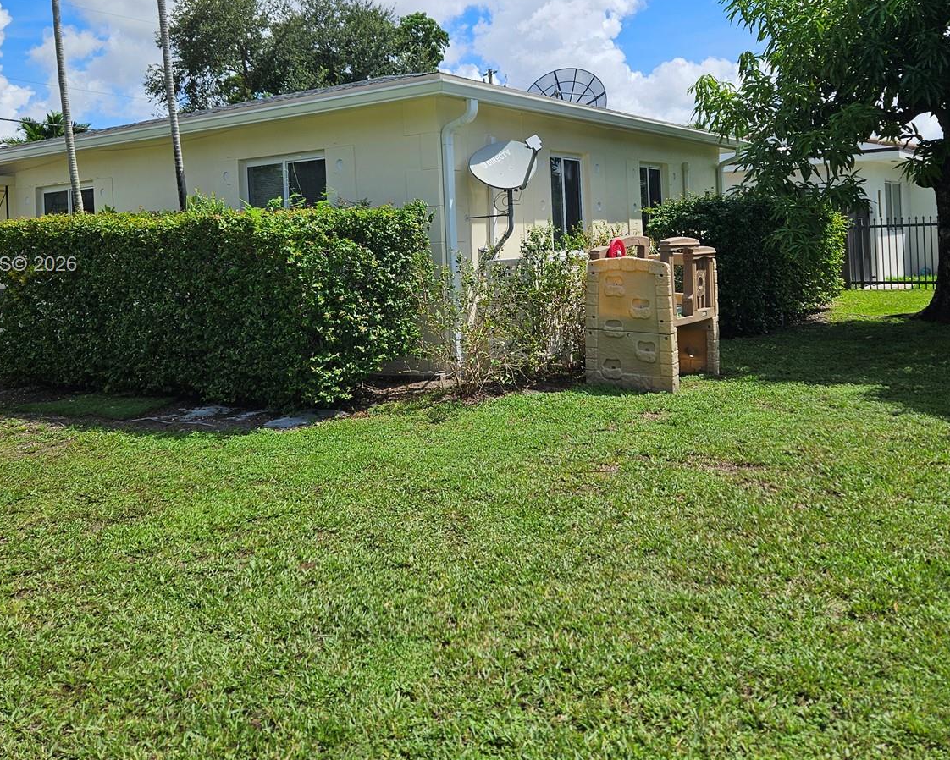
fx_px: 900
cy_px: 266
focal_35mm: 32
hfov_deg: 55.6
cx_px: 491
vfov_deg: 45.2
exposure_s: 1/2614
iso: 25
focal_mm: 5.4
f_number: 1.8
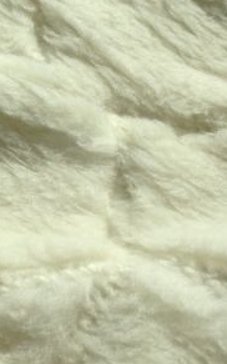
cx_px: -2
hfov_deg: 15.1
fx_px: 843
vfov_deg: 24.4
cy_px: 178
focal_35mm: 85
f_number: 2.4
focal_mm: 4.13
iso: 50
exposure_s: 1/3876
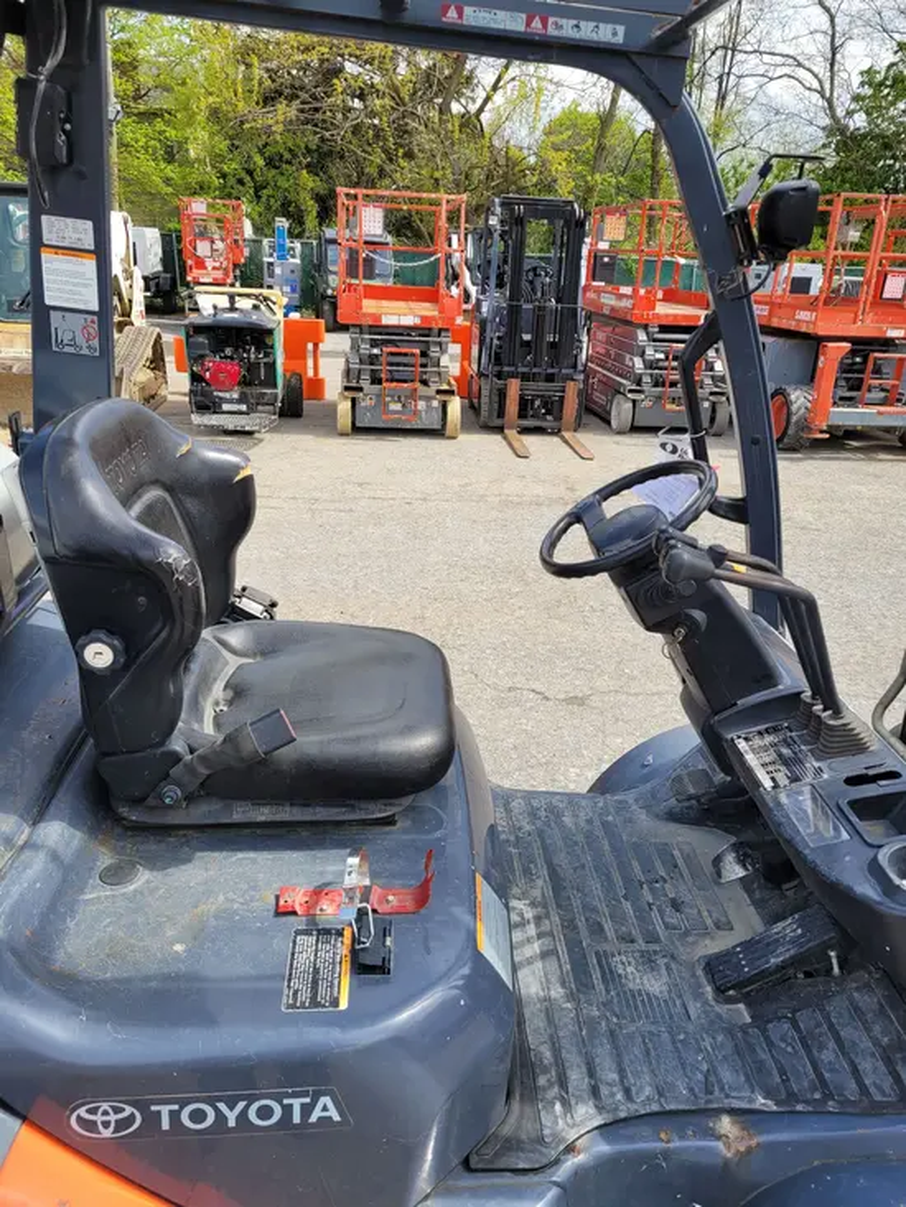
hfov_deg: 53.1
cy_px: 604
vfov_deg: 67.3
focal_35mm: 26
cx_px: 453
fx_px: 907
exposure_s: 1/1182
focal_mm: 5.4
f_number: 1.8
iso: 40
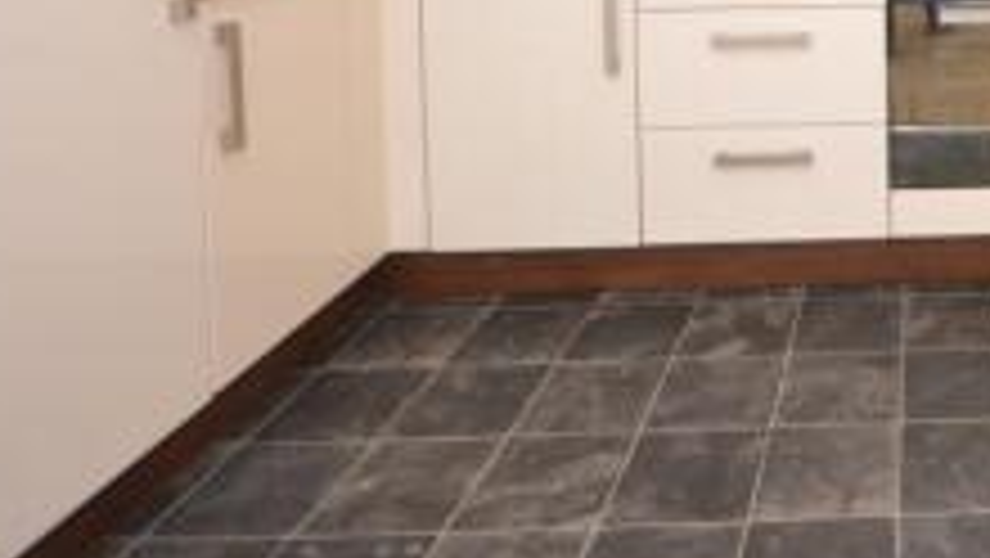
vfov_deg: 29.6
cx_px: 936
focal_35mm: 34
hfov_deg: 49.8
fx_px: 893
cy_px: -119
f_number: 4
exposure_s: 1/60
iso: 1600
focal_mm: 10
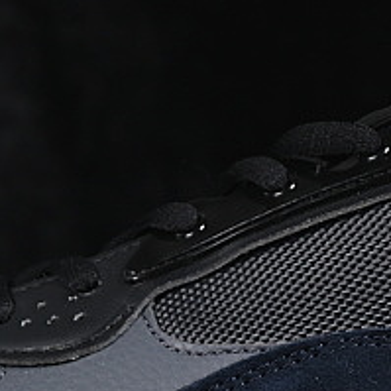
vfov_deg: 5.1
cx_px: 259
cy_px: 236
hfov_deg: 5.1
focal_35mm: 346
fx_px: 4422
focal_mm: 50
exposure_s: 1/60
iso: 160
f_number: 6.3
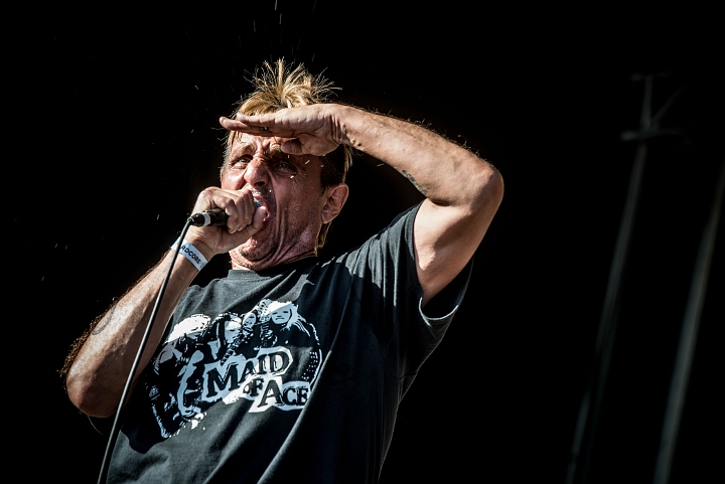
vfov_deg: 7.2
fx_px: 3829
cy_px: 242
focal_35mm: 190
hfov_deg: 10.8
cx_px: 362
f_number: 5.6
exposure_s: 1/125
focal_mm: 190
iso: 50
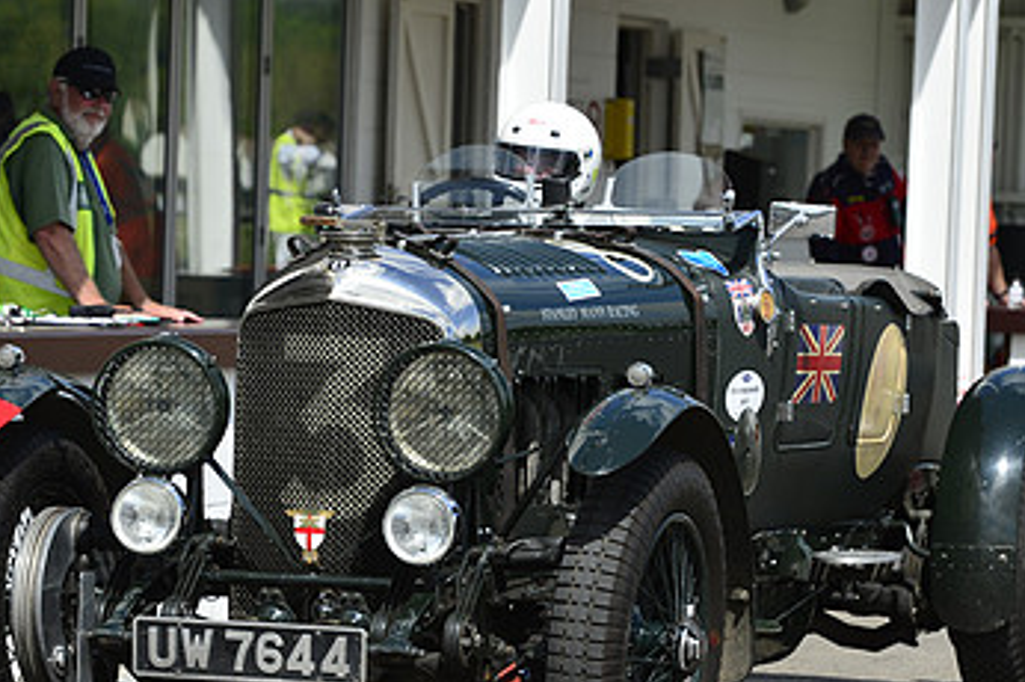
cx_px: 394
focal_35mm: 218
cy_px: 451
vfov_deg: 6.3
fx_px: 6201
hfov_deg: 9.4
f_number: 6.3
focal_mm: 130
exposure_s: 1/1000
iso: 200
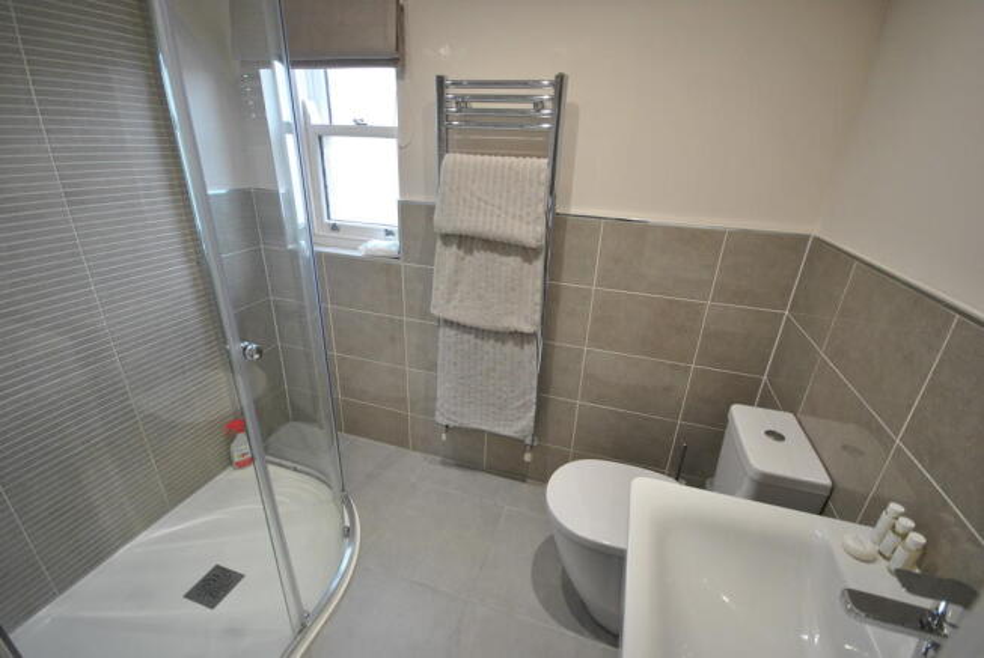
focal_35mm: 15
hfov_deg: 100.3
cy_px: 329
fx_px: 410
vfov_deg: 77.5
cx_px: 492
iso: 400
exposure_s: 1/25
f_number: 4
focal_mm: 10
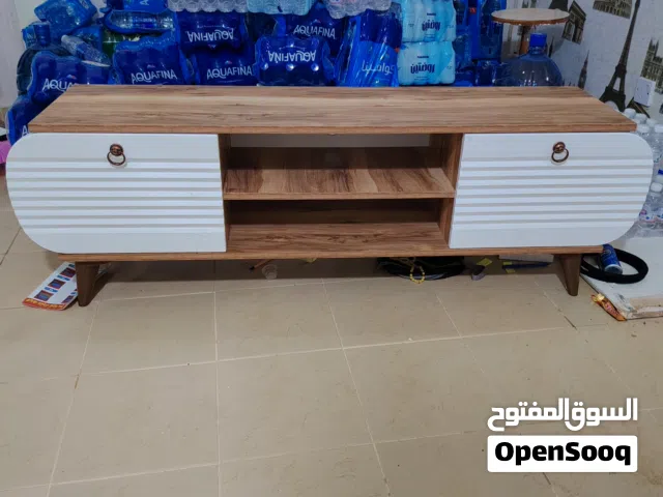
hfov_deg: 56.8
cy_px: 248
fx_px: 613
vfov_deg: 44.2
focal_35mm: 32
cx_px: 332
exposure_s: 1/25
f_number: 1.75
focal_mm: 5.25
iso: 1997
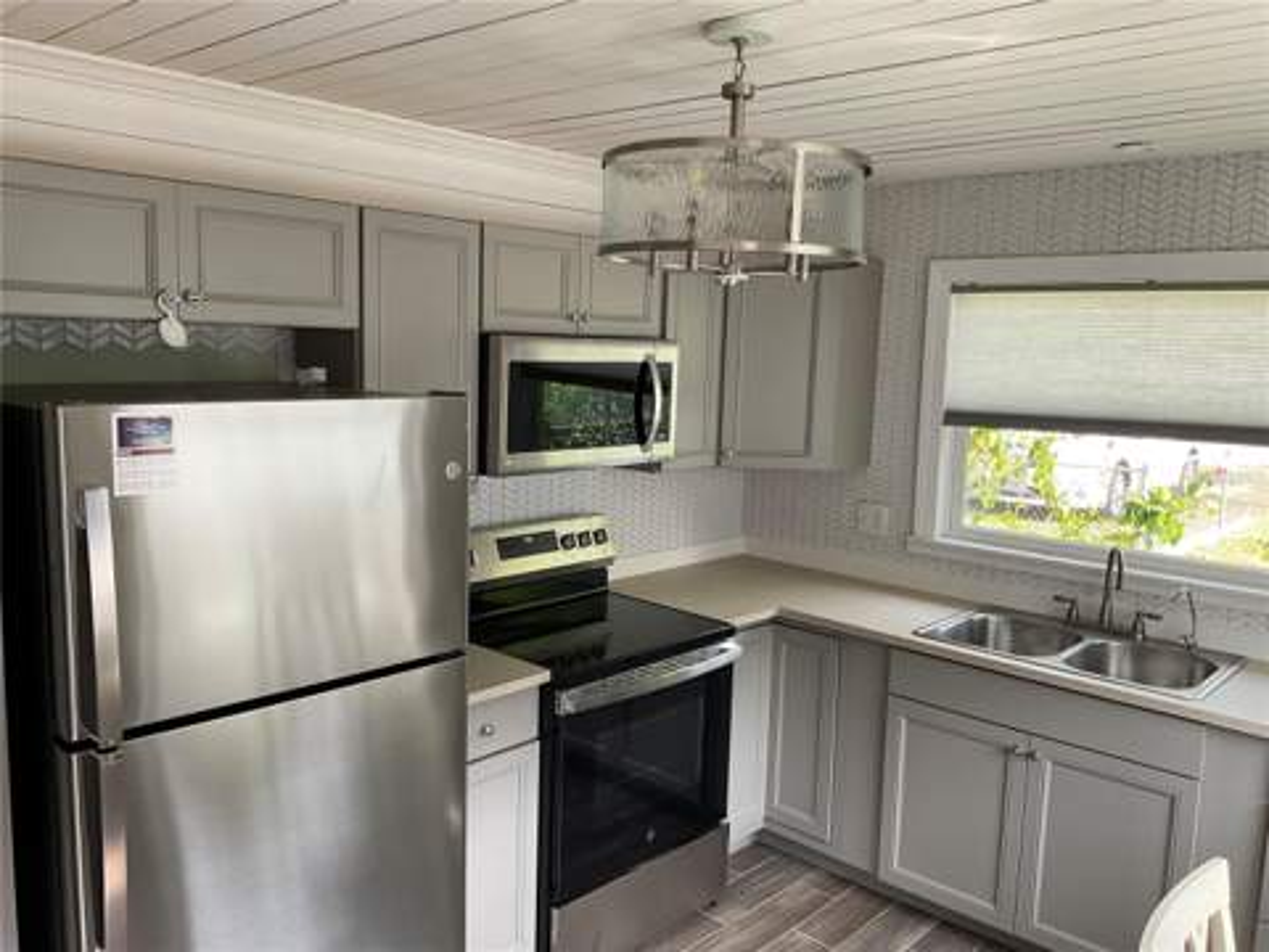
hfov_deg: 61.7
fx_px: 1063
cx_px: 634
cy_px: 476
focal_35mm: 29
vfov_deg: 48.2
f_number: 1.8
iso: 64
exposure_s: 1/122
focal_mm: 3
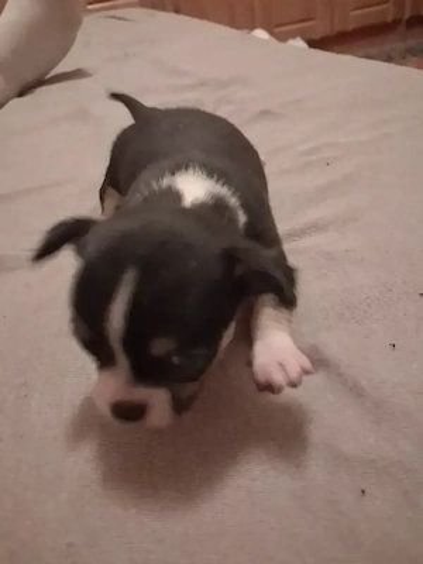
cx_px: 212
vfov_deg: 65.3
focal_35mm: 27
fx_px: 440
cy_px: 282
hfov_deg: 51.4
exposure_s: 1/11
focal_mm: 4
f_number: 1.8
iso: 1000
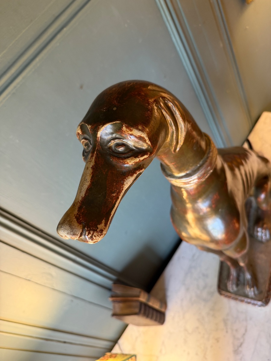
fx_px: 251
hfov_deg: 56.8
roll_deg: +40.0
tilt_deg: -44.2
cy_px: 180
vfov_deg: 71.6
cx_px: 136
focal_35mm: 24
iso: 200
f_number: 1.78
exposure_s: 1/87
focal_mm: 6.76
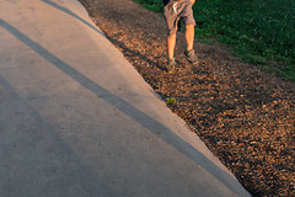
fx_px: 475
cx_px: 76
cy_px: -20
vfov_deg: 22.1
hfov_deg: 33.8
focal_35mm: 58
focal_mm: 24
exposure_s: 1/3200
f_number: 2.8
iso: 320
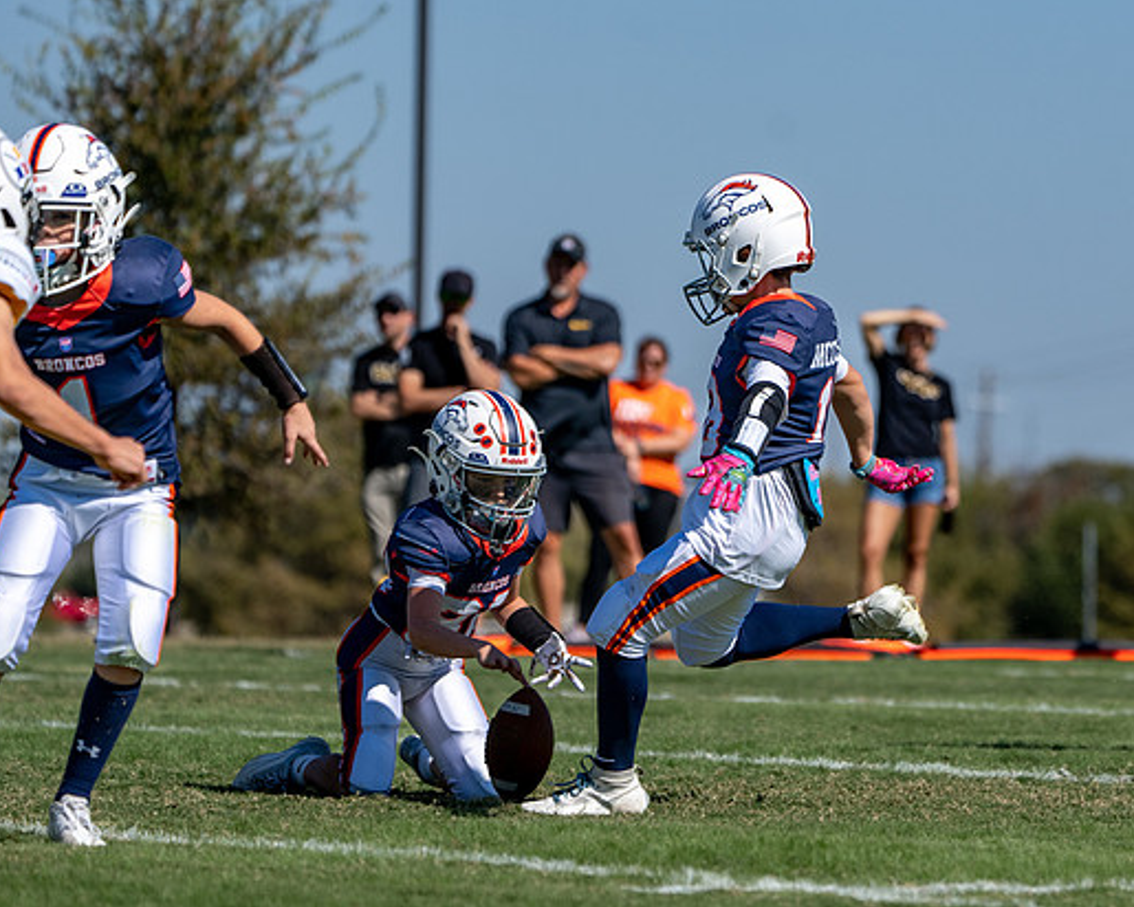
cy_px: 521
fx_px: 12317
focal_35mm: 367
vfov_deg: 4.2
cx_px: 759
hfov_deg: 5.3
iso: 250
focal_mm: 253
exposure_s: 1/2500
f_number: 5.6
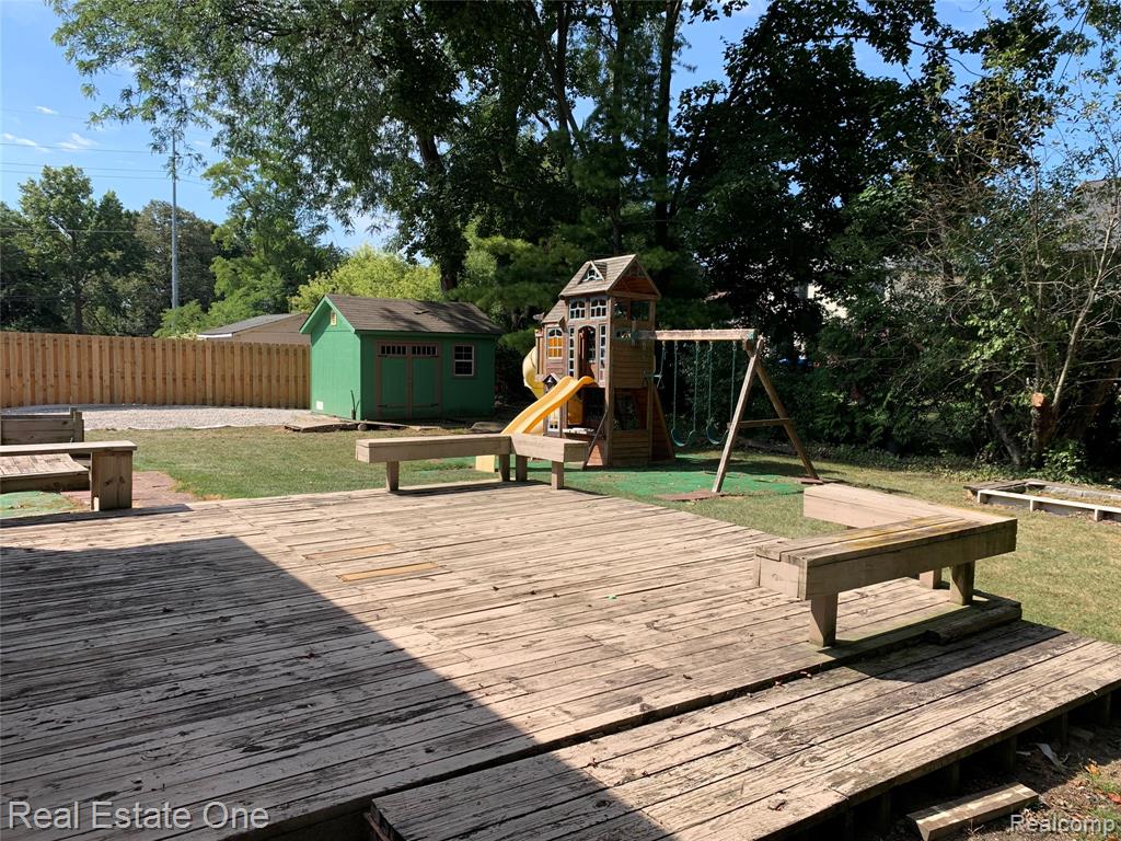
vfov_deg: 53.1
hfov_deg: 67.3
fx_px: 842
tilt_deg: -5.5
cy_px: 420
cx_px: 560
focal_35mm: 26
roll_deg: -1.1
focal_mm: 4.25
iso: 25
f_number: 1.8
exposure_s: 1/1266
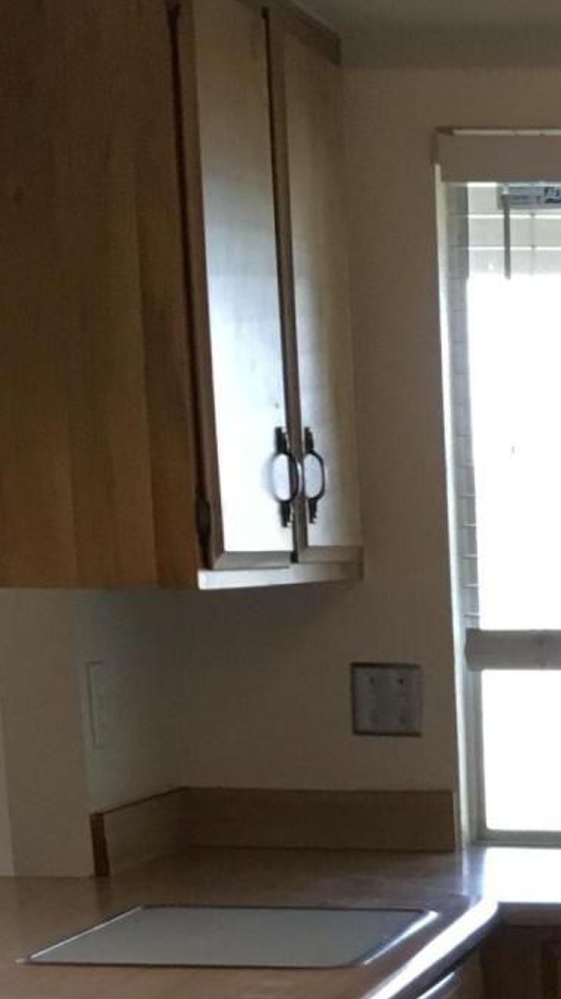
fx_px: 2673
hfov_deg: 11.5
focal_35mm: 101
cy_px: 1307
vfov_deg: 19.5
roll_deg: -0.2
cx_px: 806
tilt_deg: -16.4
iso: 50
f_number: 2.4
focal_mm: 3.3
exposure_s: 1/33
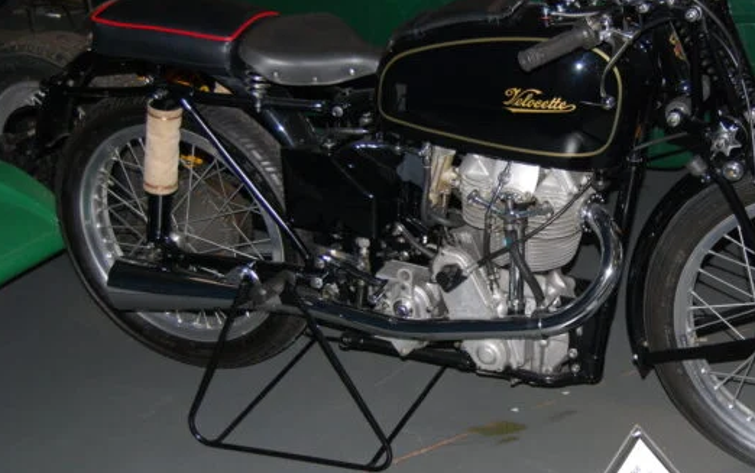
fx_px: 1297
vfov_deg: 20.7
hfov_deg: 32.0
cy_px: 250
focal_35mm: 63
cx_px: 548
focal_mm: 28
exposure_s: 1/60
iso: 400
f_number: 4.2
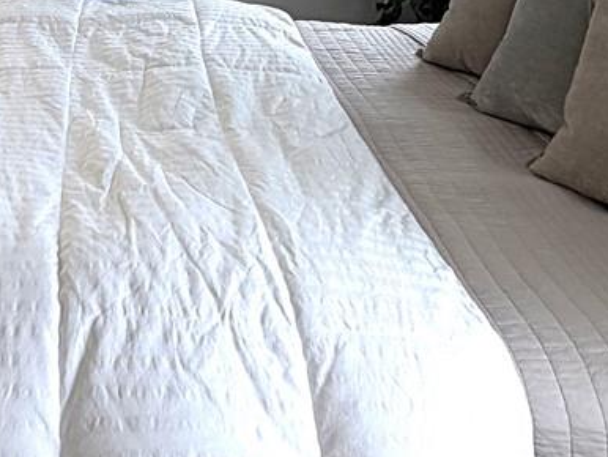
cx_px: 11
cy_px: -219
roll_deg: -0.2
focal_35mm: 58
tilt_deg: +1.0
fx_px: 1019
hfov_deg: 31.0
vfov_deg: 21.4
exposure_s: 1/120
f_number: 2.2
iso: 40
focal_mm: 2.22
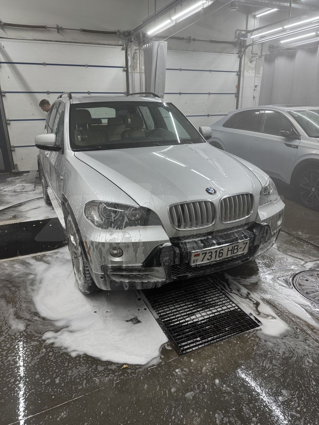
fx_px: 295
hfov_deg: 56.8
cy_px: 212
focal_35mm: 24
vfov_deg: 71.6
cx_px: 160
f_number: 1.78
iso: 64
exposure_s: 1/100
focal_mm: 6.76
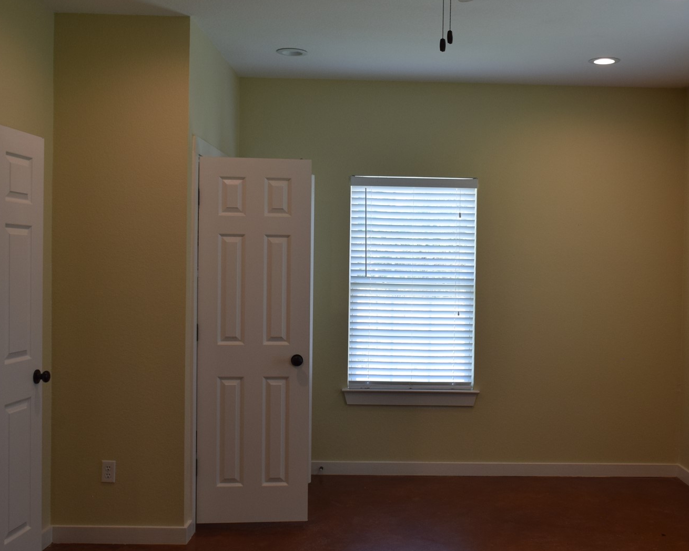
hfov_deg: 43.5
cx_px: 422
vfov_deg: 35.7
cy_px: 282
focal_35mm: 42
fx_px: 856
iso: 400
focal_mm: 18
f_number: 5
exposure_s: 1/100
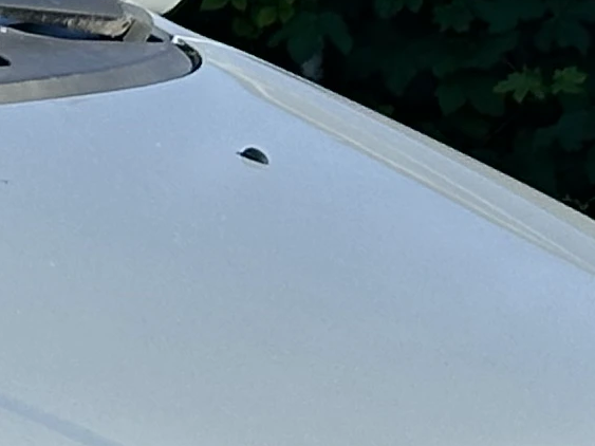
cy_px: 223
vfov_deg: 4.3
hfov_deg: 5.5
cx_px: -1007
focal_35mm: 344
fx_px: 5912
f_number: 1.78
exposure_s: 1/1848
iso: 64
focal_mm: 6.86
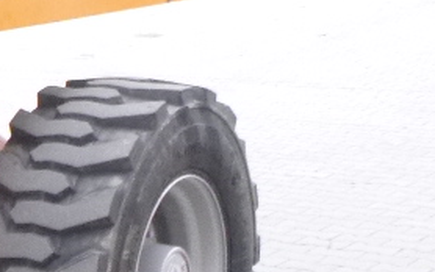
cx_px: -396
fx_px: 1447
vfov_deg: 10.7
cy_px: 164
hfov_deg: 14.6
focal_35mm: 122
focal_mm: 4.5
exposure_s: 1/60
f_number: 3.9
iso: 160
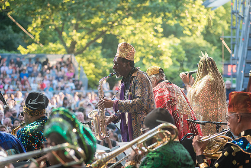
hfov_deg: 19.5
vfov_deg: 13.0
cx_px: 126
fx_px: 732
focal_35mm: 105
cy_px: 84
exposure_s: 1/400
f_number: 3.5
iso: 1000
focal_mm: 105
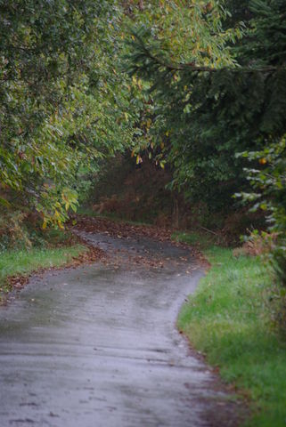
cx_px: 143
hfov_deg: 4.6
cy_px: 214
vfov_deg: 6.9
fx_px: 3567
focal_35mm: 300
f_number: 5.6
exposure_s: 1/45
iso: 400
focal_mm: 200
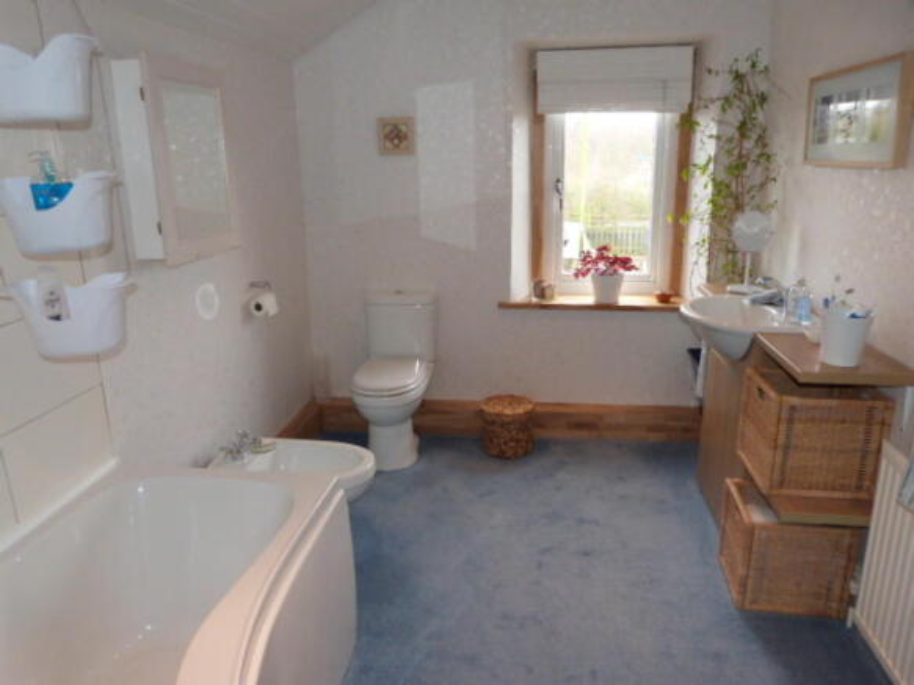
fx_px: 660
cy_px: 342
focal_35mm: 25
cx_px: 457
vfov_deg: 54.9
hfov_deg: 69.4
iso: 160
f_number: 2.8
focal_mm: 4.5
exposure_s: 1/60
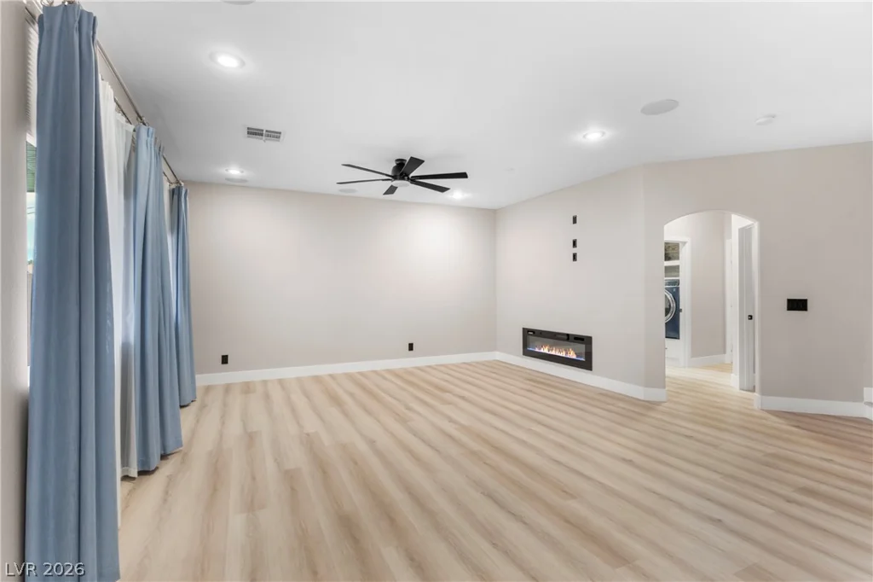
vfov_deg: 70.4
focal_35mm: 17
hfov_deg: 93.3
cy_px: 291
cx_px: 436
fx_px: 412
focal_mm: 17
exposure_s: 1/2.5
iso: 400
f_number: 8
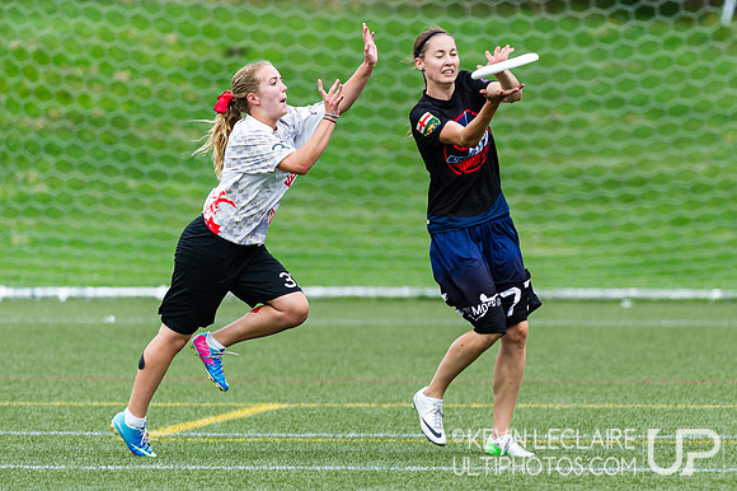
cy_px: 240
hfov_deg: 3.2
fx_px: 13386
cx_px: 534
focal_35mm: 654
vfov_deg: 2.1
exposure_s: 1/1250
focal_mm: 400
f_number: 4
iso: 500
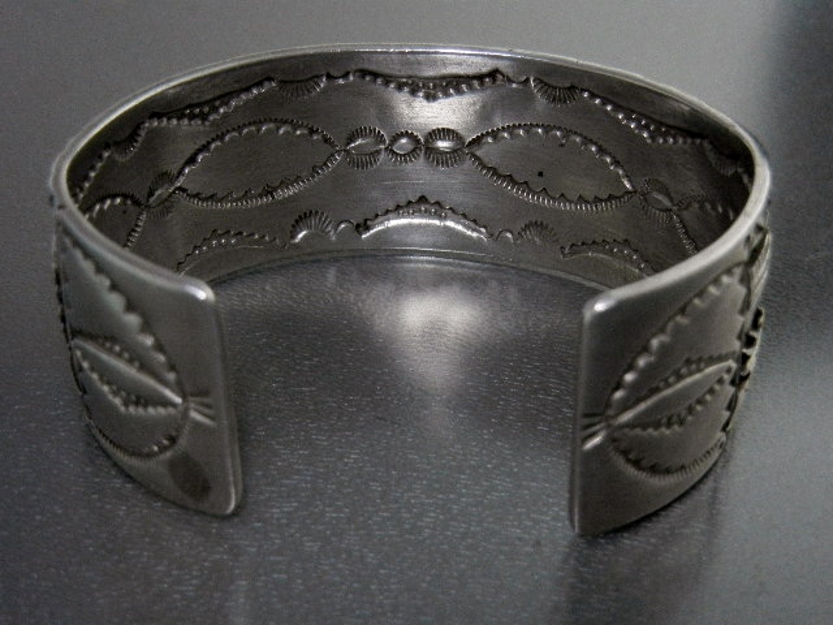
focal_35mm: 59
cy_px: 312
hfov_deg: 32.7
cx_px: 416
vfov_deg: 24.8
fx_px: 1420
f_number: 8
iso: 800
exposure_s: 1/30
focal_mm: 10.6
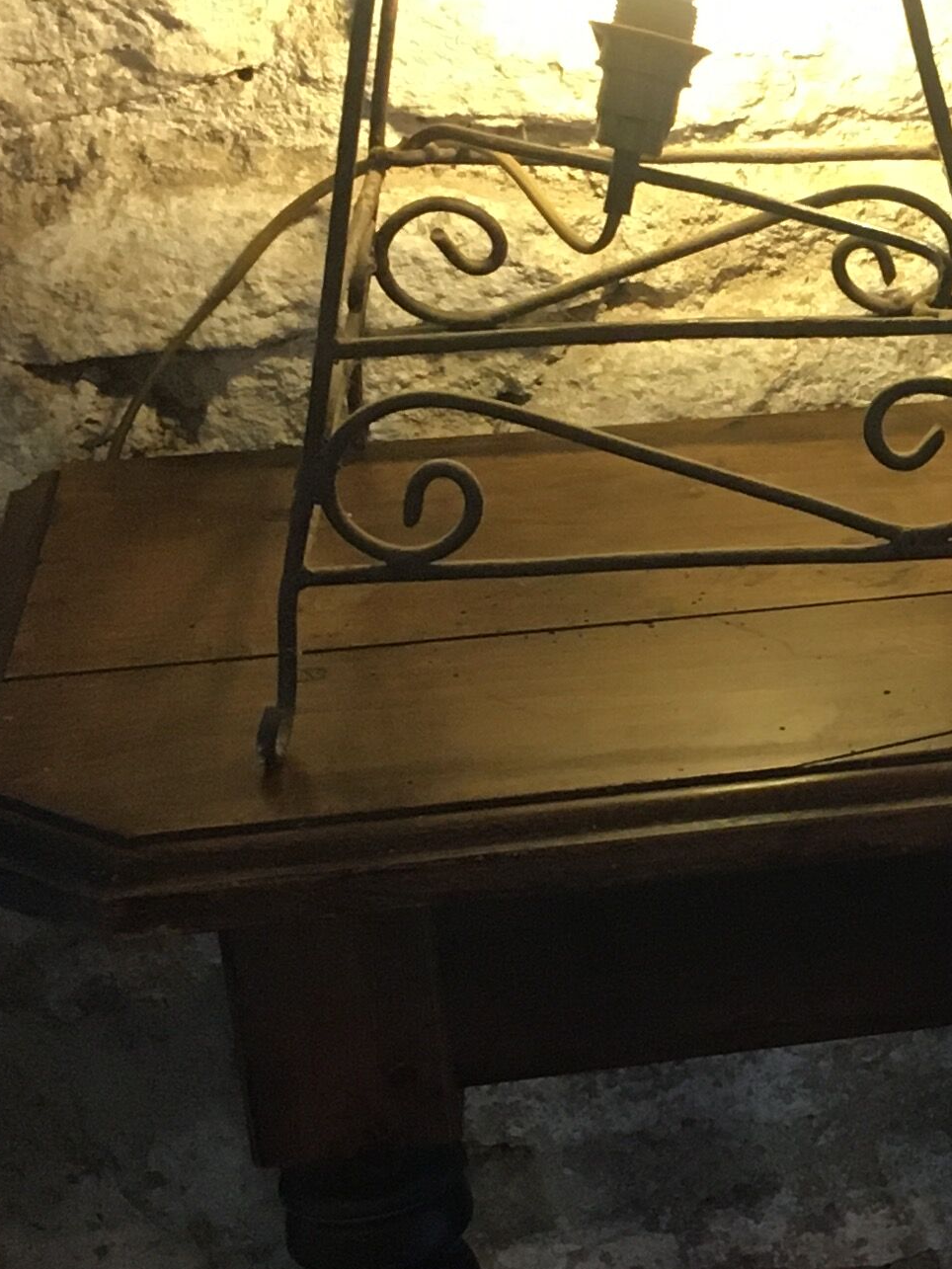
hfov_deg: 15.2
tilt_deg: -24.2
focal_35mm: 91
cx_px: 1355
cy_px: 691
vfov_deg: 21.5
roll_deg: -1.8
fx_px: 3336
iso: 200
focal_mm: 4.15
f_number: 2.2
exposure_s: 1/33
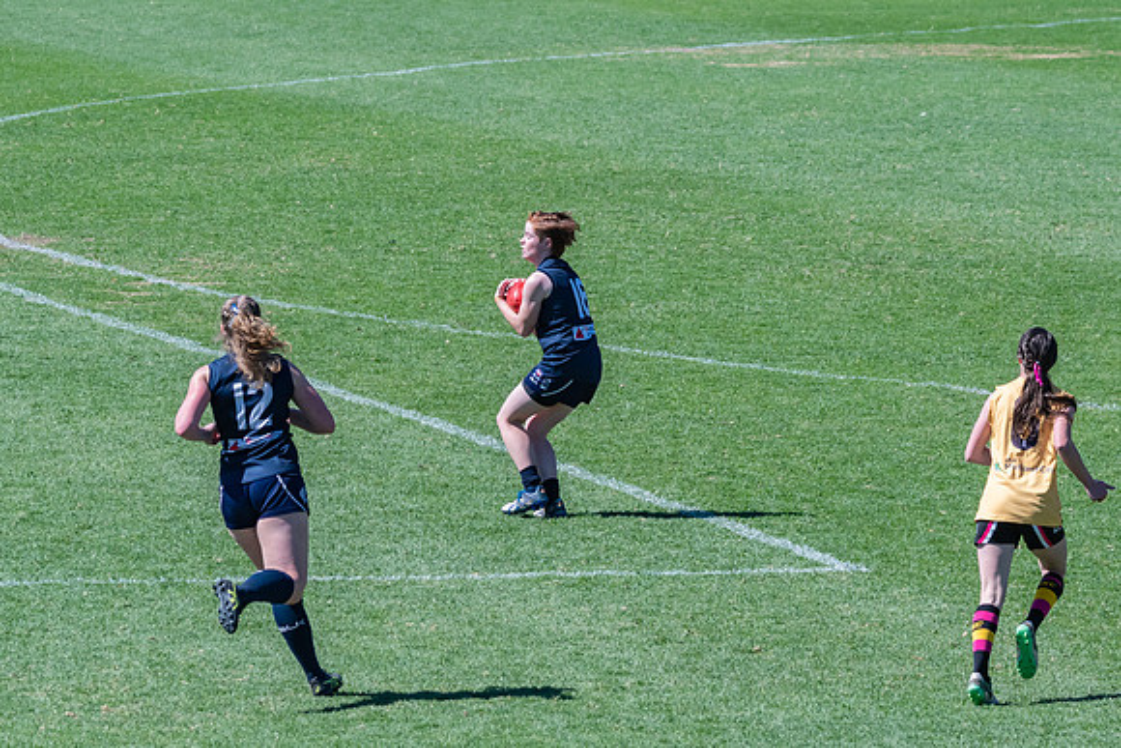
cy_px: 305
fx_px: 13848
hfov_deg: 4.6
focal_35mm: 445
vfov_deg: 3.1
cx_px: 516
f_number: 11
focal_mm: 250
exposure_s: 1/1250
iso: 800
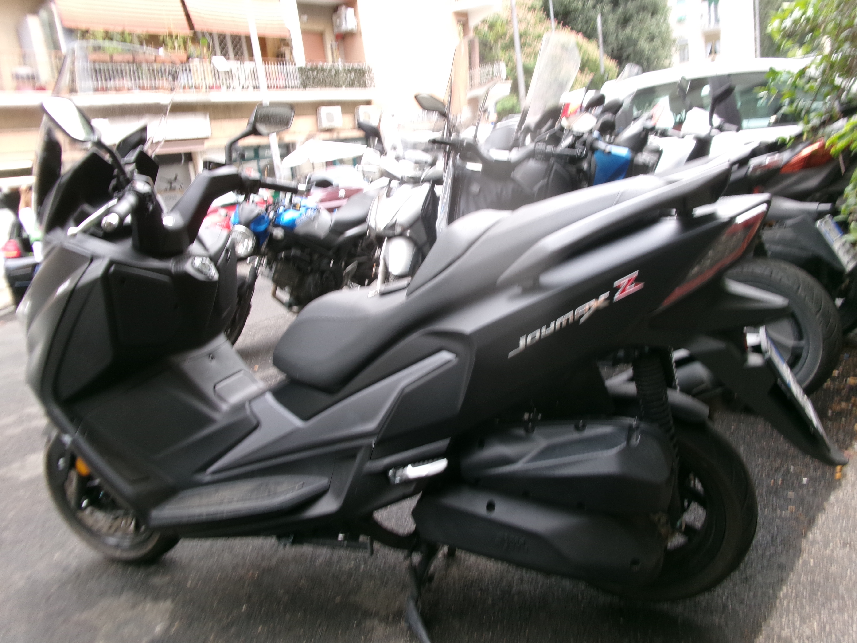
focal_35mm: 28
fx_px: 693
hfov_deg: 63.4
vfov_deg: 49.7
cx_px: 428
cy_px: 322
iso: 102
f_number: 3.9
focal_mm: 5.1
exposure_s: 1/34
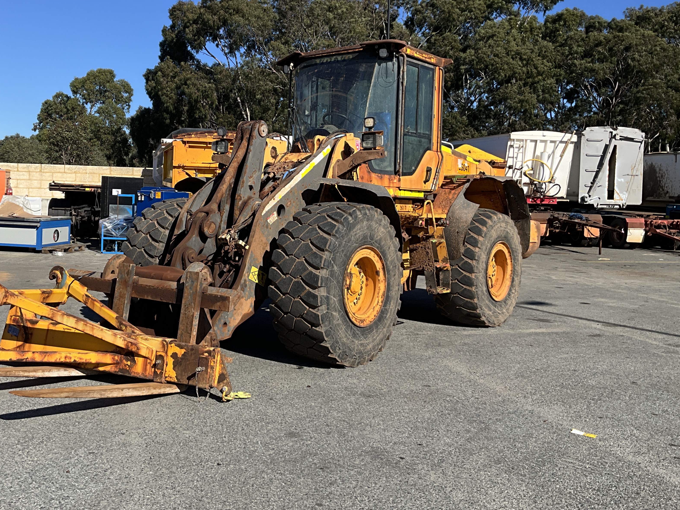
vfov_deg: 38.6
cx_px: 263
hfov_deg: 49.7
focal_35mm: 37
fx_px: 727
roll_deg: -1.8
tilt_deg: -1.8
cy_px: 216
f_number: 1.8
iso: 25
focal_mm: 3
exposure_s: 1/1848
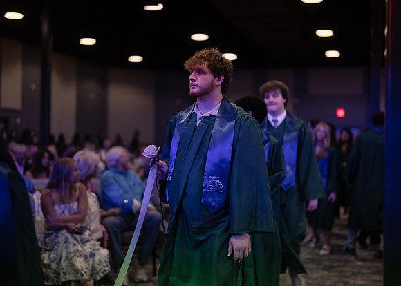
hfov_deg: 36.7
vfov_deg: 26.6
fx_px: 605
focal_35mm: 53
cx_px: 200
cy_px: 143
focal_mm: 50
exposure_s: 1/500
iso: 1250
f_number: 1.2
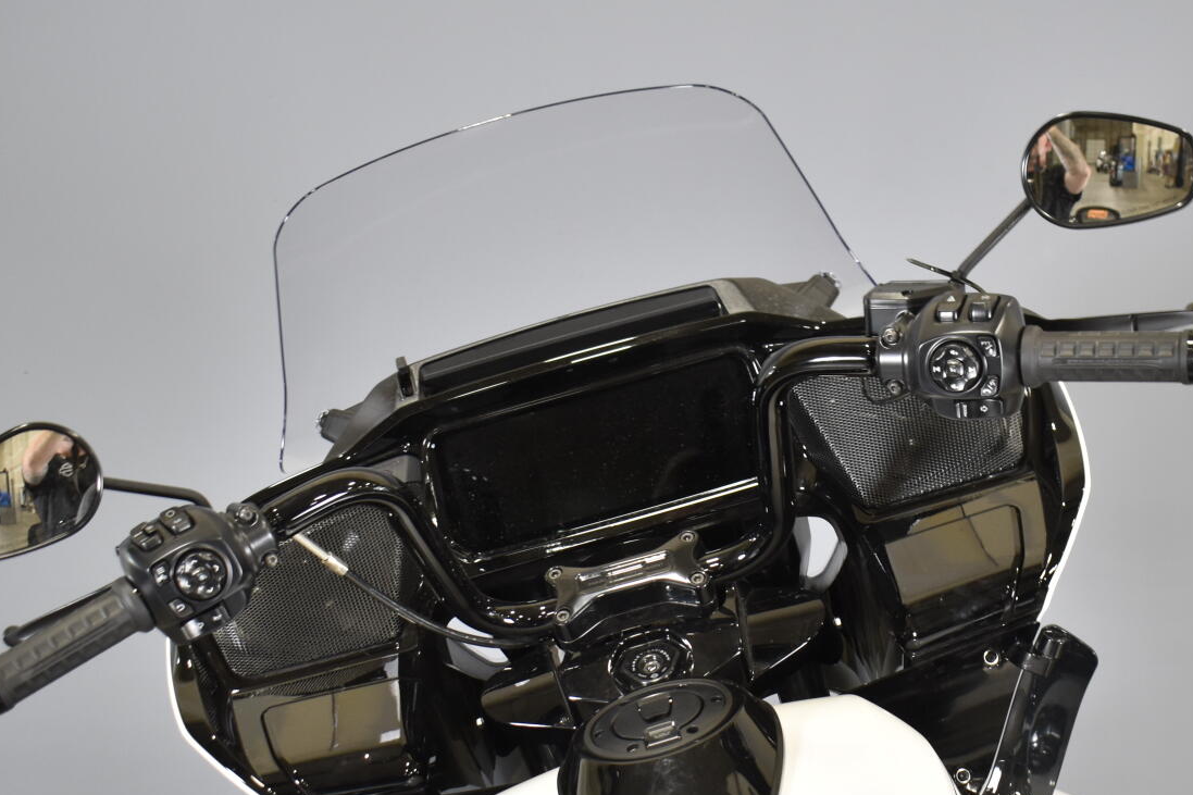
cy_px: 568
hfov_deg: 31.9
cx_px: 712
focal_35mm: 63
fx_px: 2084
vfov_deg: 21.5
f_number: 3.8
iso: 400
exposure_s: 1/25
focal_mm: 23
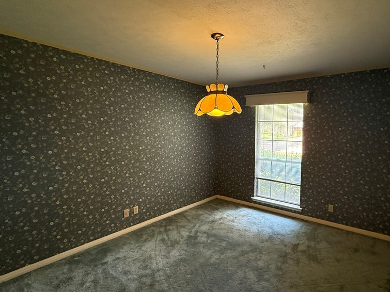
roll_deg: -0.1
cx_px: 238
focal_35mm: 19
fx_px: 214
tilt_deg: -3.0
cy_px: 143
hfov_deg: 83.4
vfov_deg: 68.7
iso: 400
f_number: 2.2
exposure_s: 1/60
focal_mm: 2.22
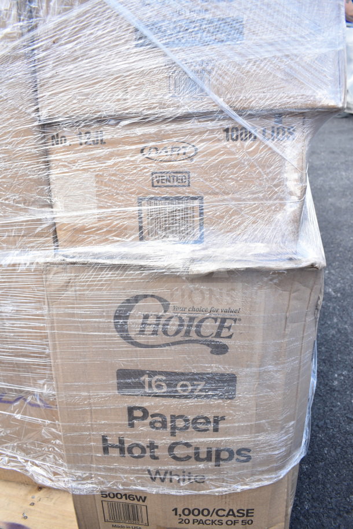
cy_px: 264
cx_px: 176
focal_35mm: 27
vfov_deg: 67.4
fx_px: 397
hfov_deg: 47.9
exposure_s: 1/200
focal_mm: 18
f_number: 4.5
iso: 200
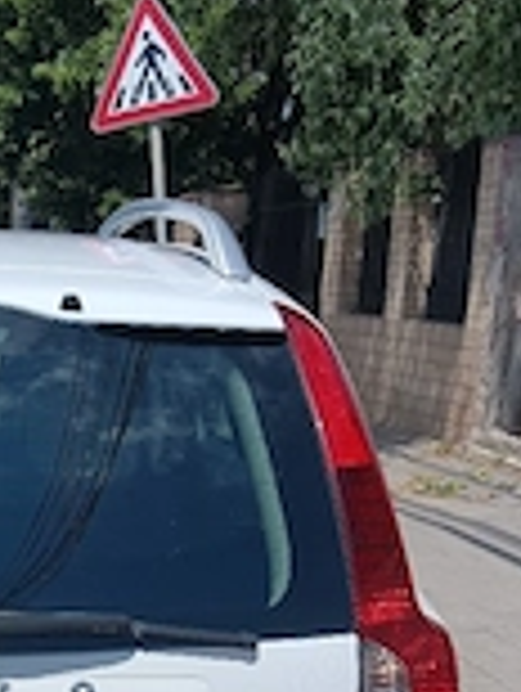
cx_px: -54
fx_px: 1401
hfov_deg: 20.1
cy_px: 804
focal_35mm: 70
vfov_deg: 25.3
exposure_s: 1/1667
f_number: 1.9
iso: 106
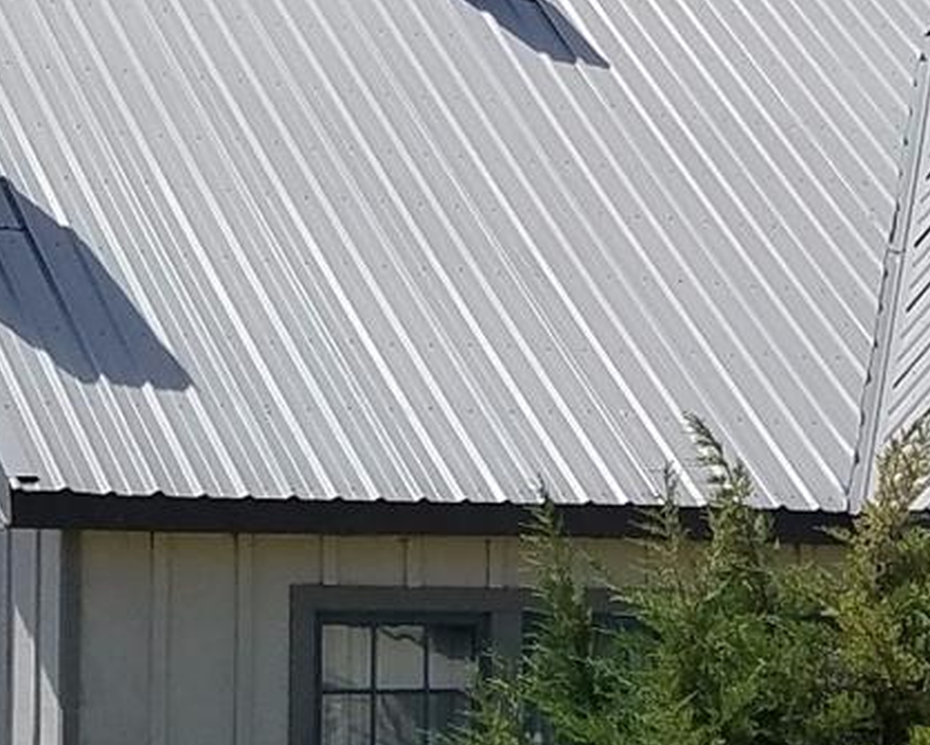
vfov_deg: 16.9
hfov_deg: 20.5
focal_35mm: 91
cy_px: 447
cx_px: 870
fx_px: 2506
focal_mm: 4.2
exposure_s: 1/3400
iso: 50
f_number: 1.7
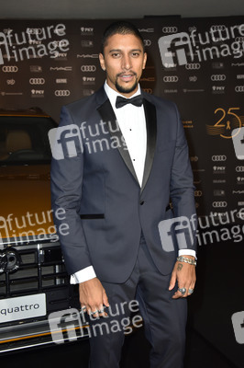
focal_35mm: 50
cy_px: 184
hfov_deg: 26.9
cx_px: 122
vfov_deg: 39.6
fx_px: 509
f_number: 6.3
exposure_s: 1/200
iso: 1250
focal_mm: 50
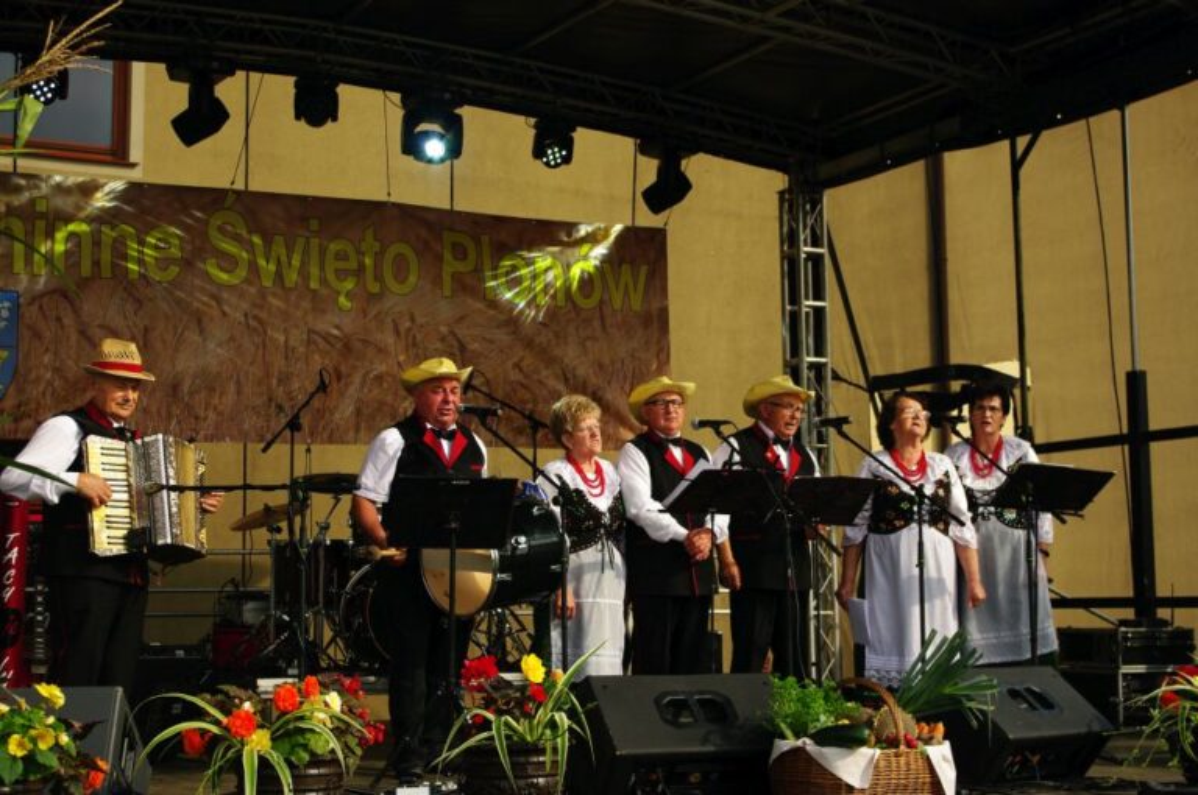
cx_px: 599
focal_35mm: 57
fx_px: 1894
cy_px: 398
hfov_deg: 35.1
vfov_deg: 23.7
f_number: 5.6
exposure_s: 1/750
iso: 280
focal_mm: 37.5
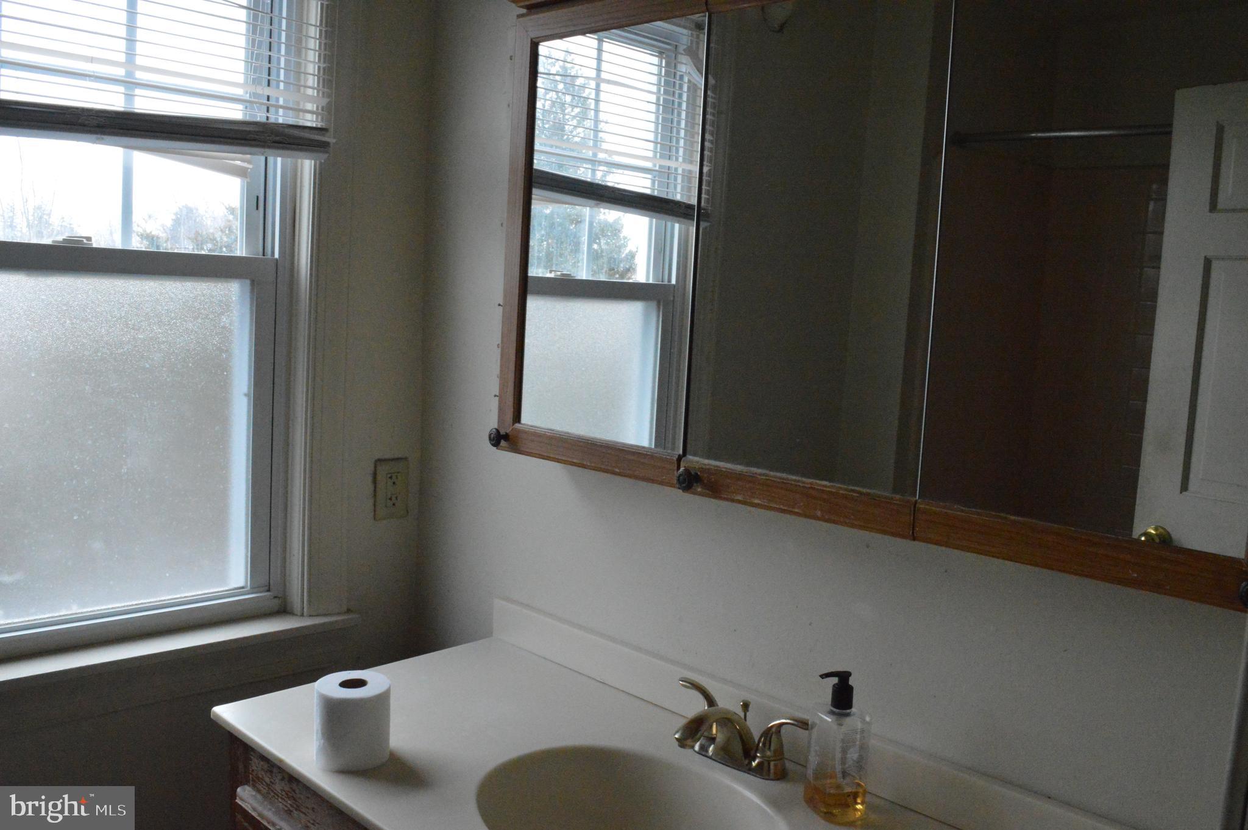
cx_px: 624
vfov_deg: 43.5
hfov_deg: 62.0
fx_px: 1039
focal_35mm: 30
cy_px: 415
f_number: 11
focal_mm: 20
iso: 6400
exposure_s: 1/200
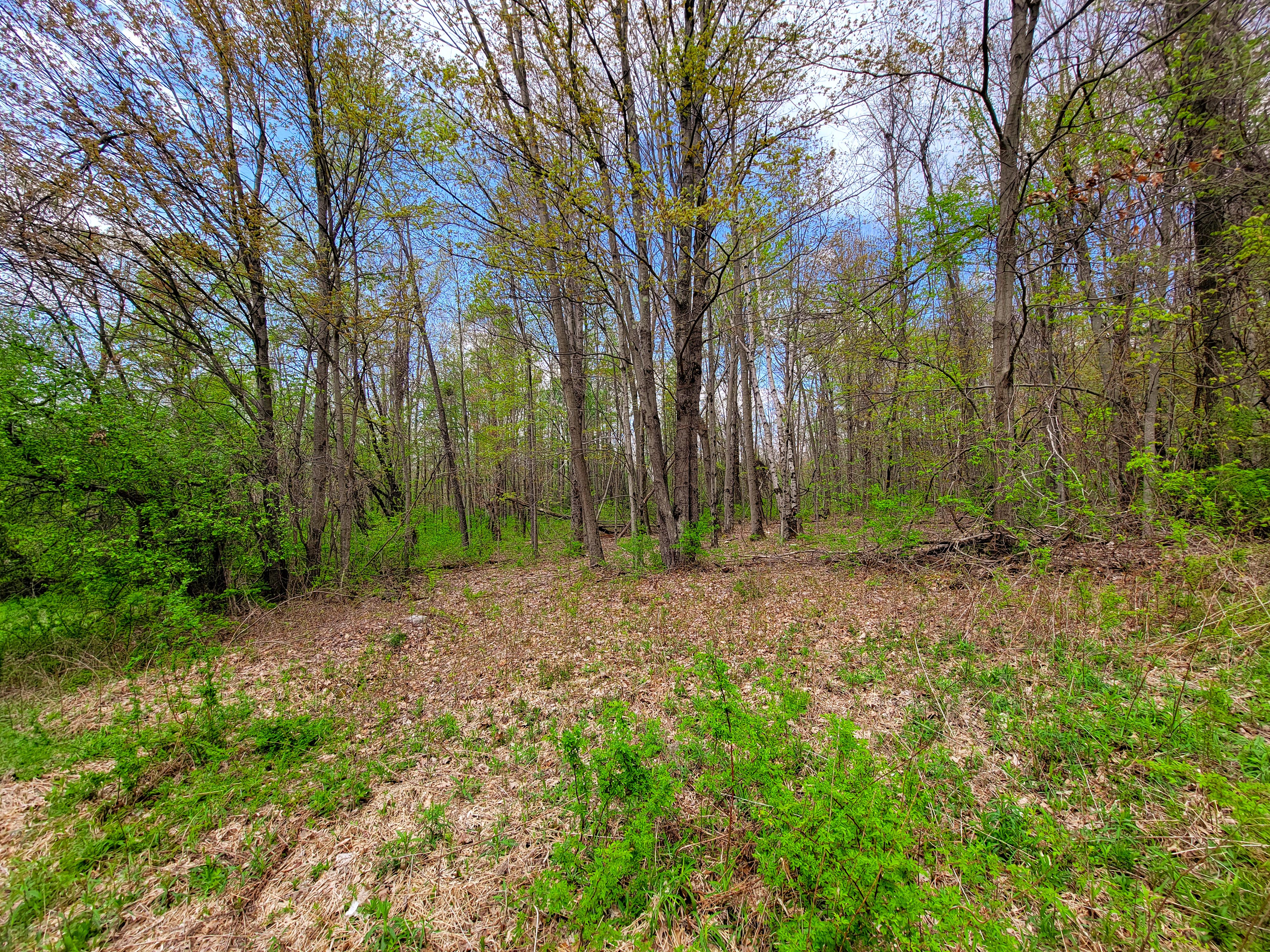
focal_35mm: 13
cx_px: 635
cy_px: 476
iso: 50
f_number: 2.2
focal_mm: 2.2
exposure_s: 1/670
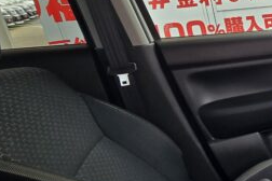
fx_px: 325
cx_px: 386
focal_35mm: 43
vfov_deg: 31.2
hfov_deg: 30.5
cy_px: 101
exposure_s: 1/100
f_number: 2.2
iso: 50
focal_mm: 2.2
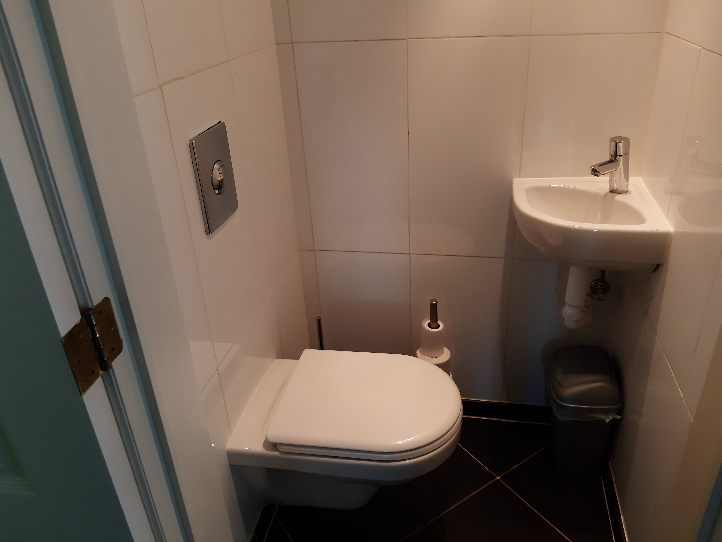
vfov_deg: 51.4
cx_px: 361
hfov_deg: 65.3
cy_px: 271
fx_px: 563
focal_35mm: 27
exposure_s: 1/50
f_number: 1.7
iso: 80
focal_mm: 3.93
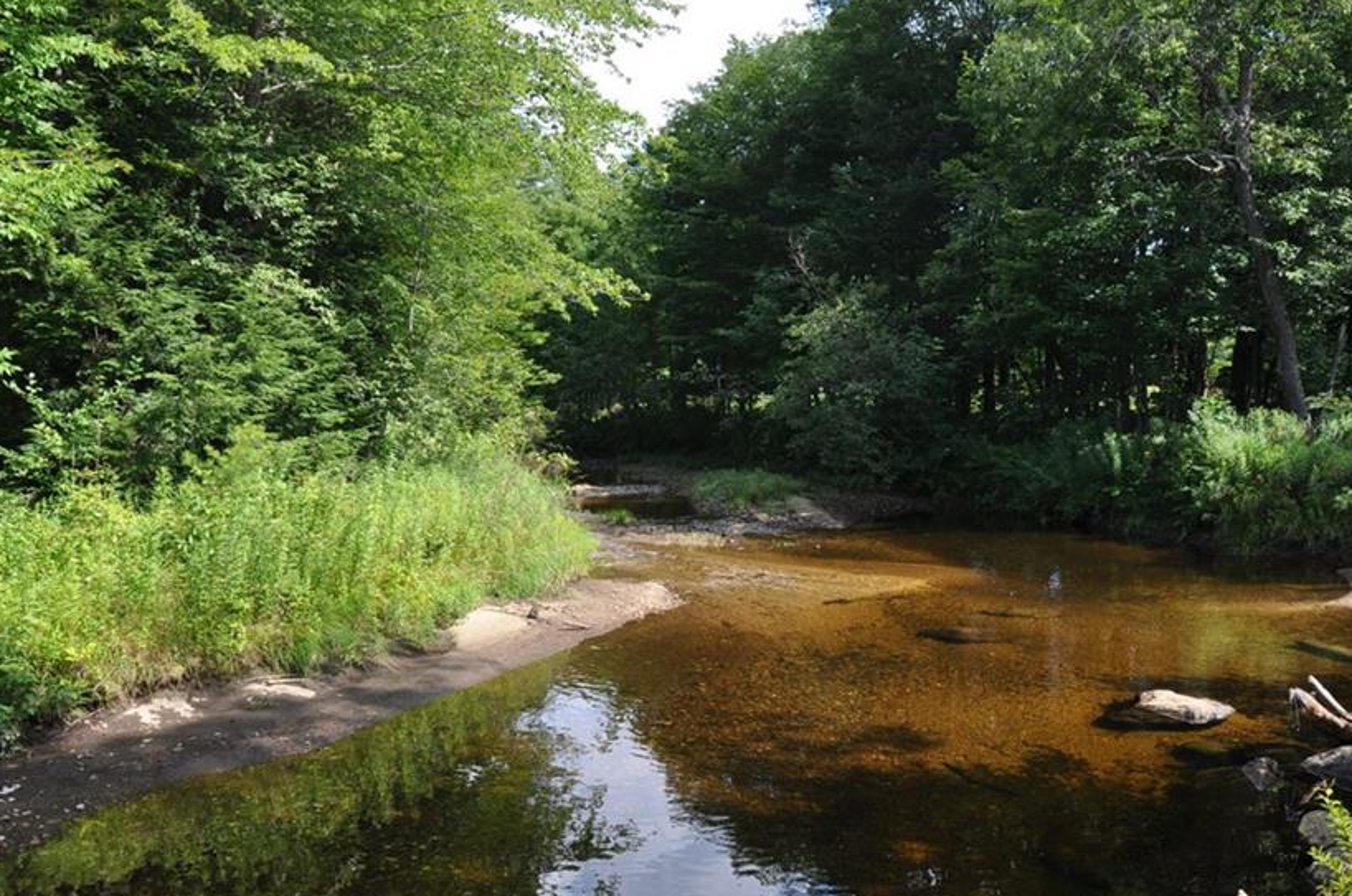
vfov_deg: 43.3
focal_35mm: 30
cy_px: 517
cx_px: 731
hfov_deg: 61.9
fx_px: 1125
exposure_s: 1/200
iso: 200
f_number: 7.1
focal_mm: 16
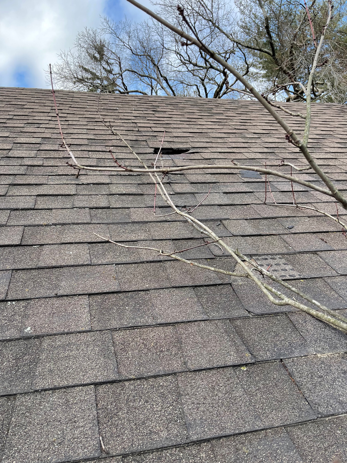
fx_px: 348
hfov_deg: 53.1
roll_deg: +4.6
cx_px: 174
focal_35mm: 26
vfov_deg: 67.3
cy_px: 232
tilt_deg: +7.8
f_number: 1.6
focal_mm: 5.1
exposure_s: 1/590
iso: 32
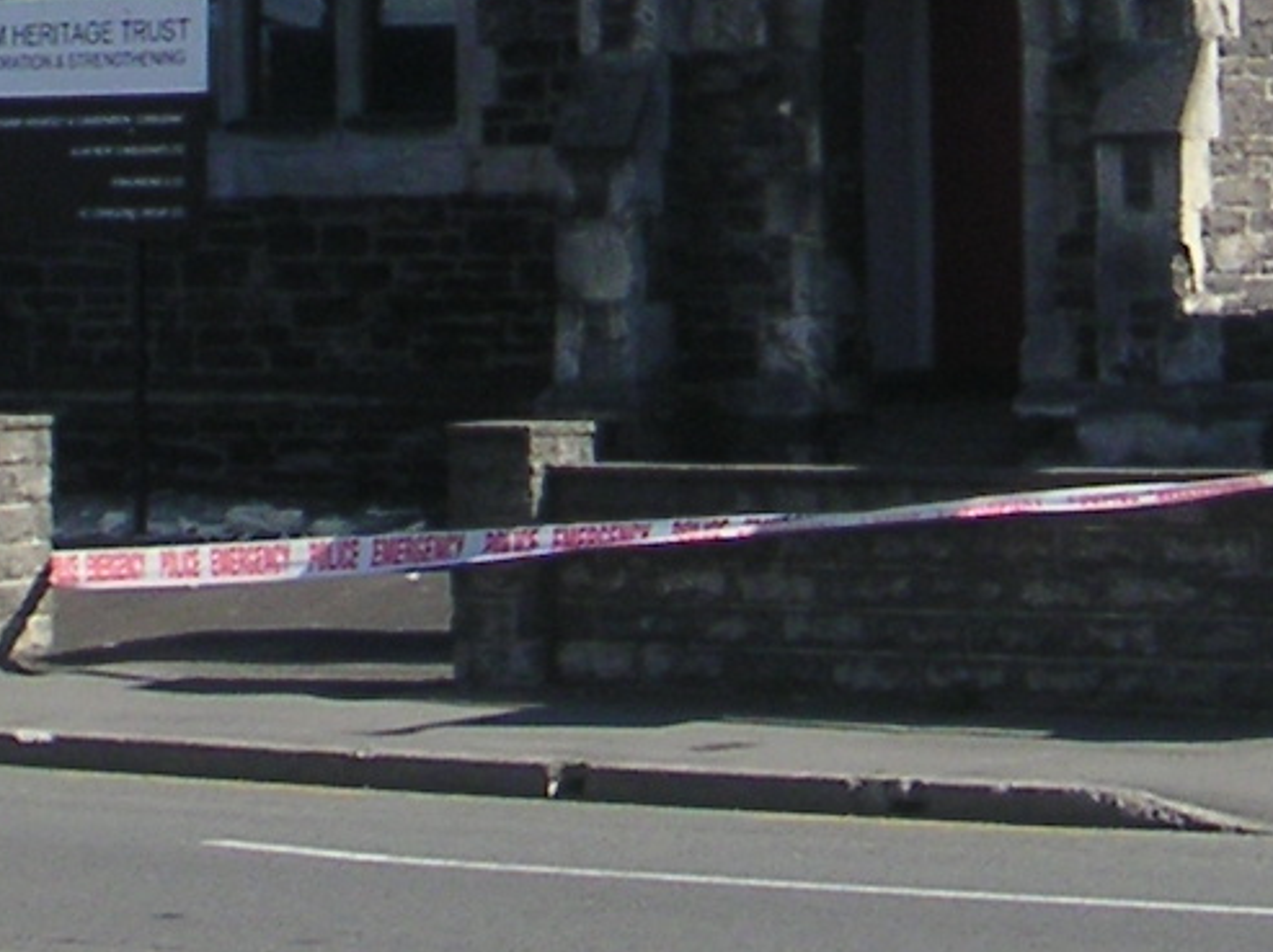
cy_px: -717
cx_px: 713
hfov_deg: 12.5
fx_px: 5806
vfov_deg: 9.0
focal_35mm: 158
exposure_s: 1/750
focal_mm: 6
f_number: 2.8
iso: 50
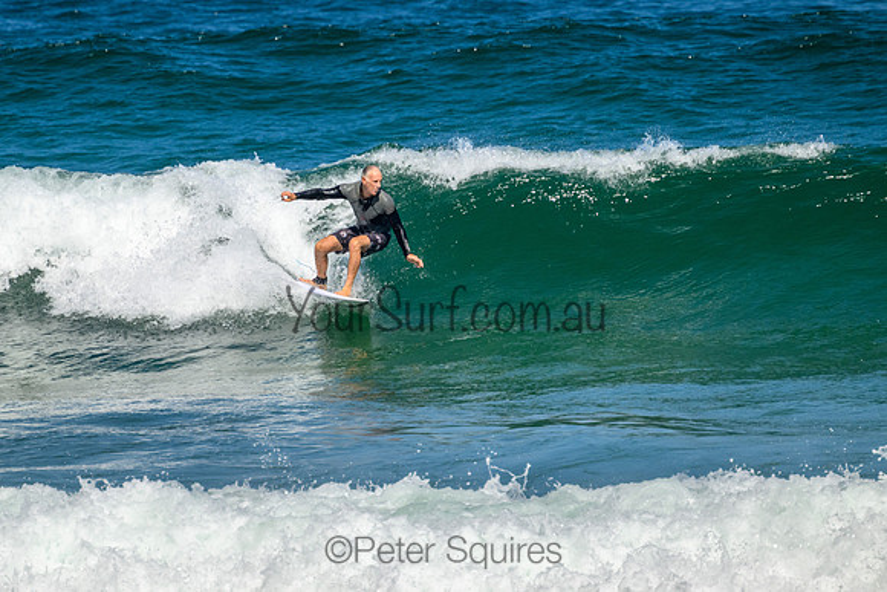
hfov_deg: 2.2
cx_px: 379
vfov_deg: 1.5
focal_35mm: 920
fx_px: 22680
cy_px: 253
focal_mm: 800
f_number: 11
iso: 1000
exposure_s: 1/2000
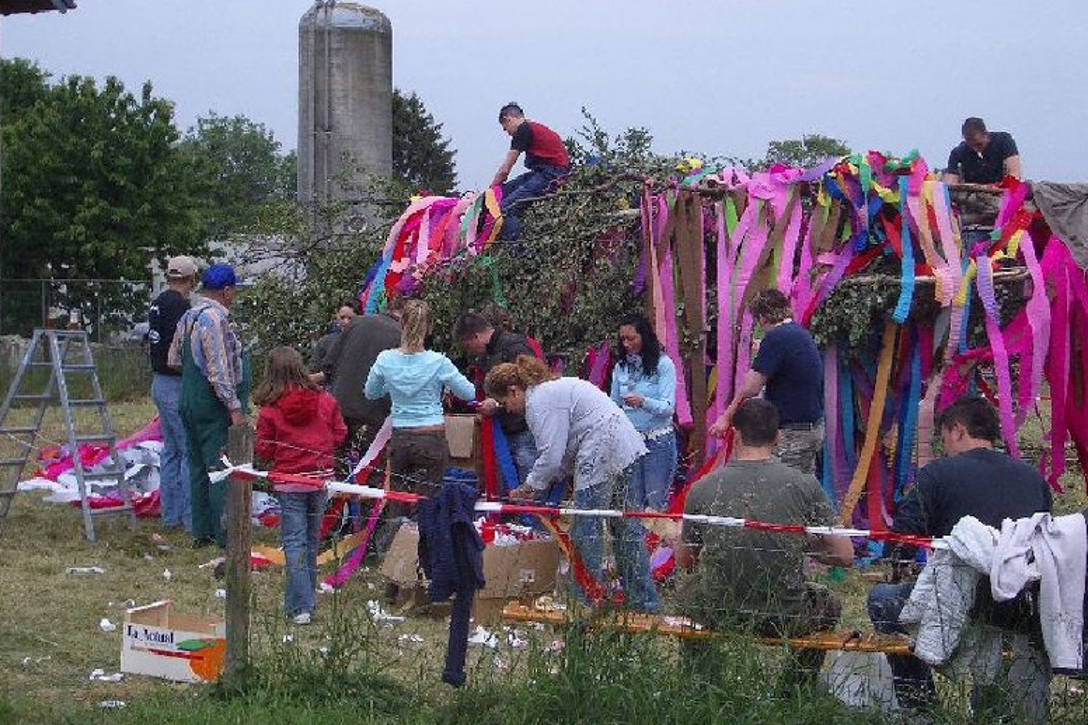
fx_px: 1571
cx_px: 542
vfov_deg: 26.0
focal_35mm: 52
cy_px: 313
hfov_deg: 38.2
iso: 50
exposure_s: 1/400
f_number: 5
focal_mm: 8.2
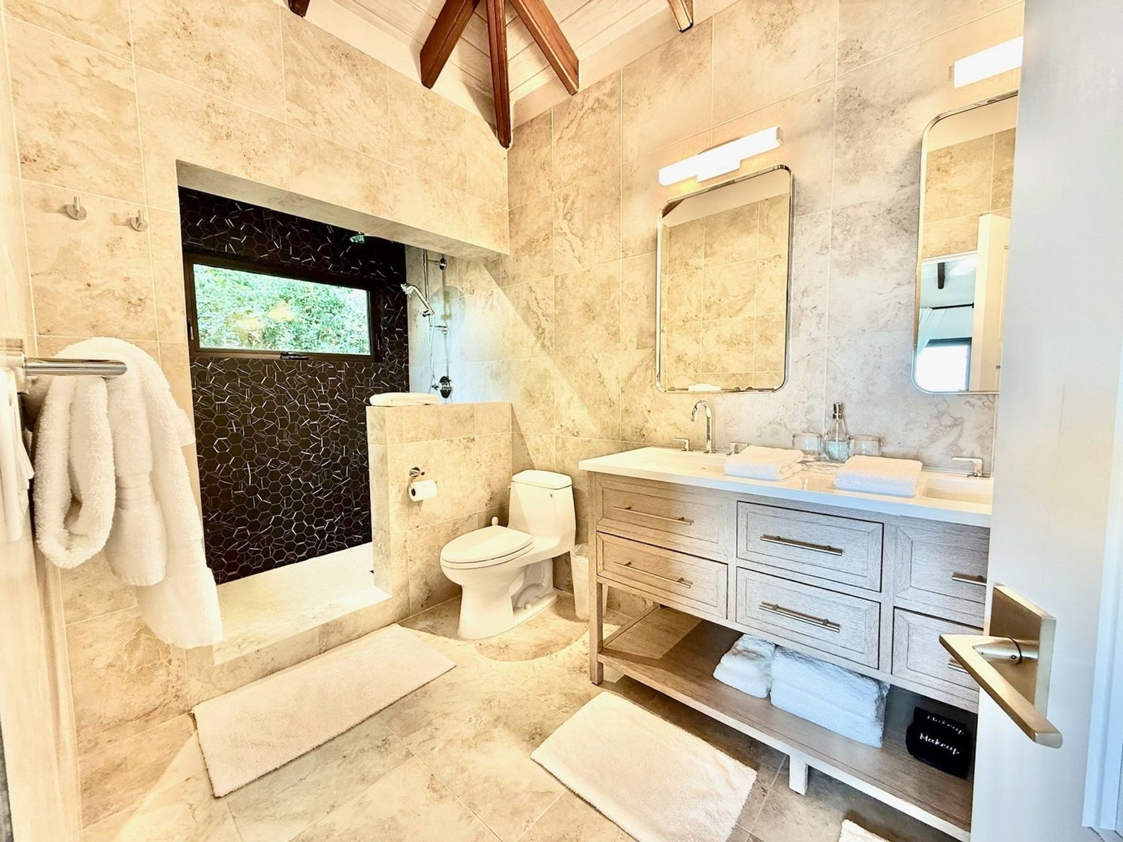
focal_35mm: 14
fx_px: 454
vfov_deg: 85.7
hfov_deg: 102.1
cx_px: 562
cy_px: 421
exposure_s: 1/60
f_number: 2.2
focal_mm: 2.22
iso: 200
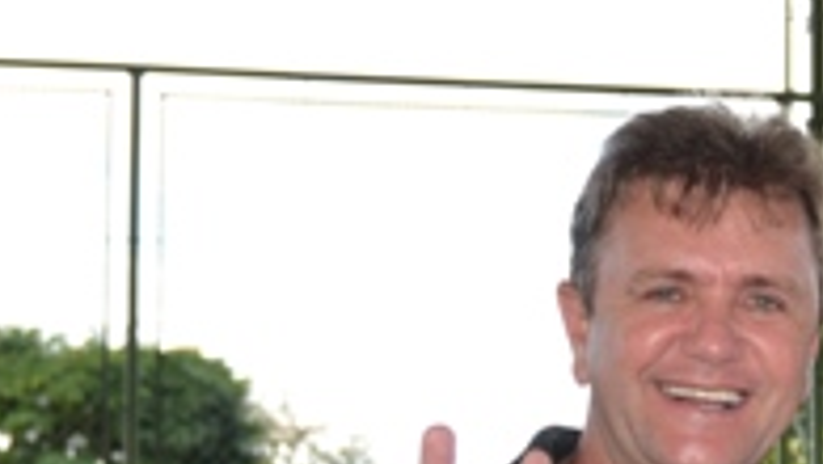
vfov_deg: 11.6
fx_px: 2249
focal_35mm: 103
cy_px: 546
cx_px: 760
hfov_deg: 20.3
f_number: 4
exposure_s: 1/160
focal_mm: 20
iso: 100
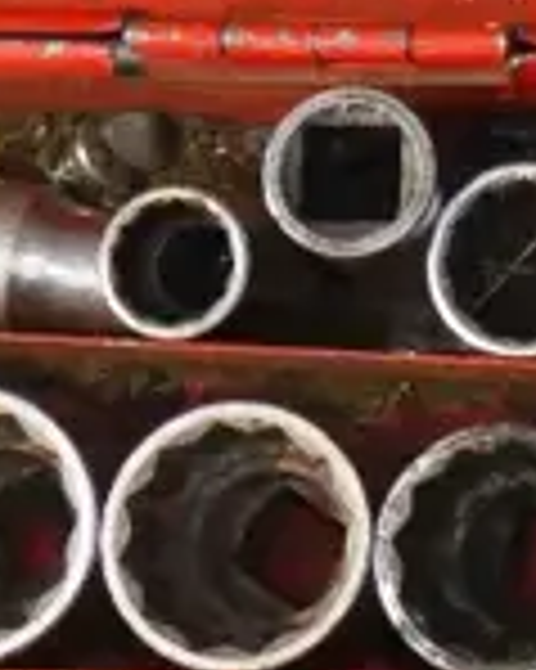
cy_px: 205
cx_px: 1680
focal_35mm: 242
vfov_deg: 8.0
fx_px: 4804
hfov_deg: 5.9
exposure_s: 1/60
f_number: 4.2
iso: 3200
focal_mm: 18
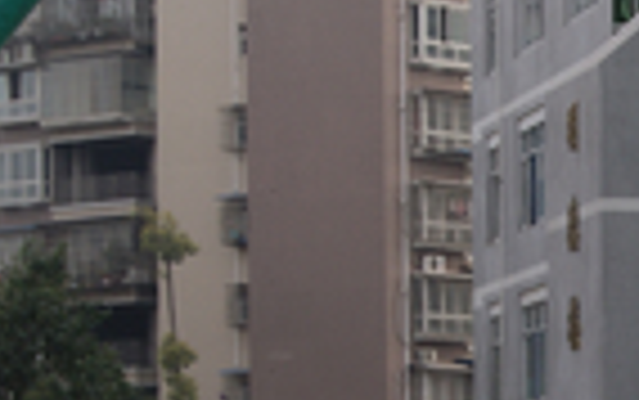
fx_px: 4214
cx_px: 846
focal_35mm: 242
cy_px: 465
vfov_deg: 5.4
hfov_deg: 8.5
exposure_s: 1/80
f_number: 9
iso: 100
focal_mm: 45
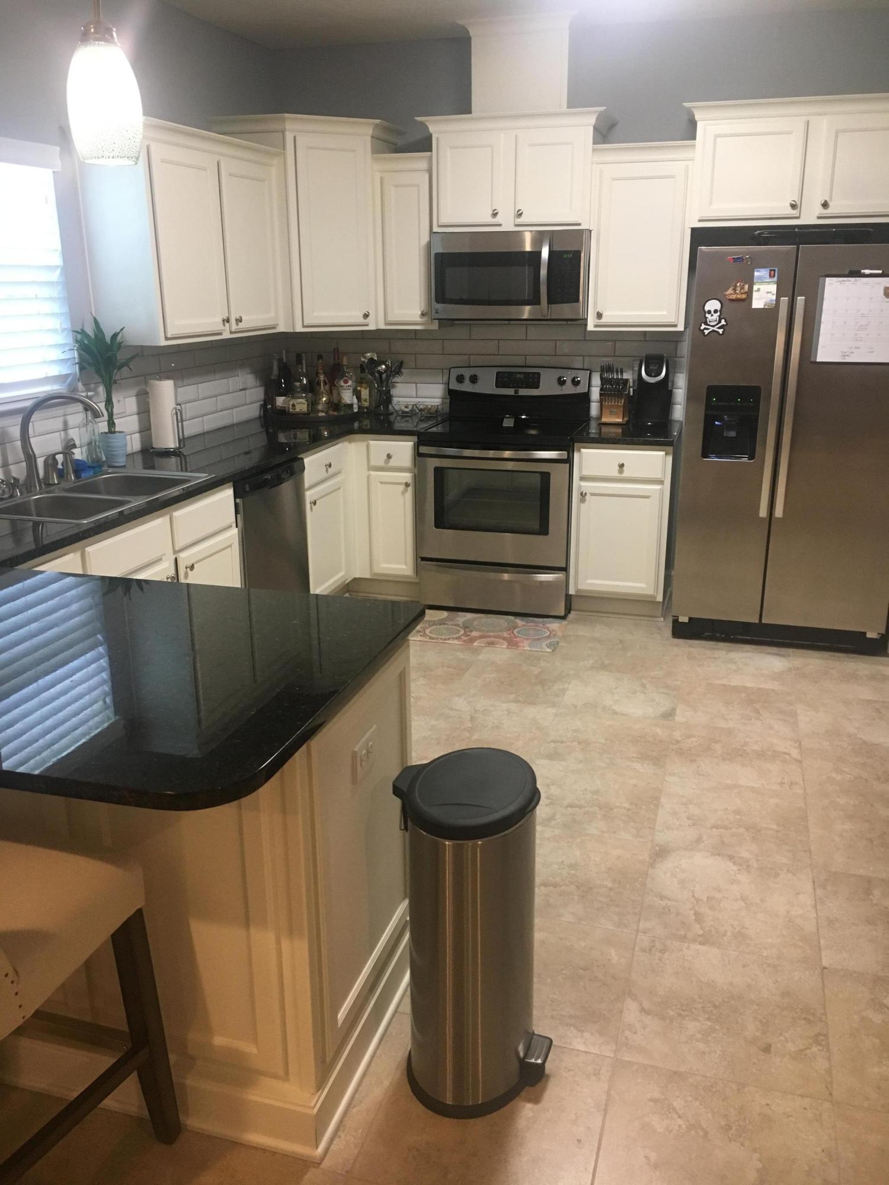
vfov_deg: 61.7
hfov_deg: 48.2
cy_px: 592
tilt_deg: -17.4
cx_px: 444
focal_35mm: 29
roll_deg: +0.8
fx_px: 993
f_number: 2.2
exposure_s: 1/30
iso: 125
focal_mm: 4.15
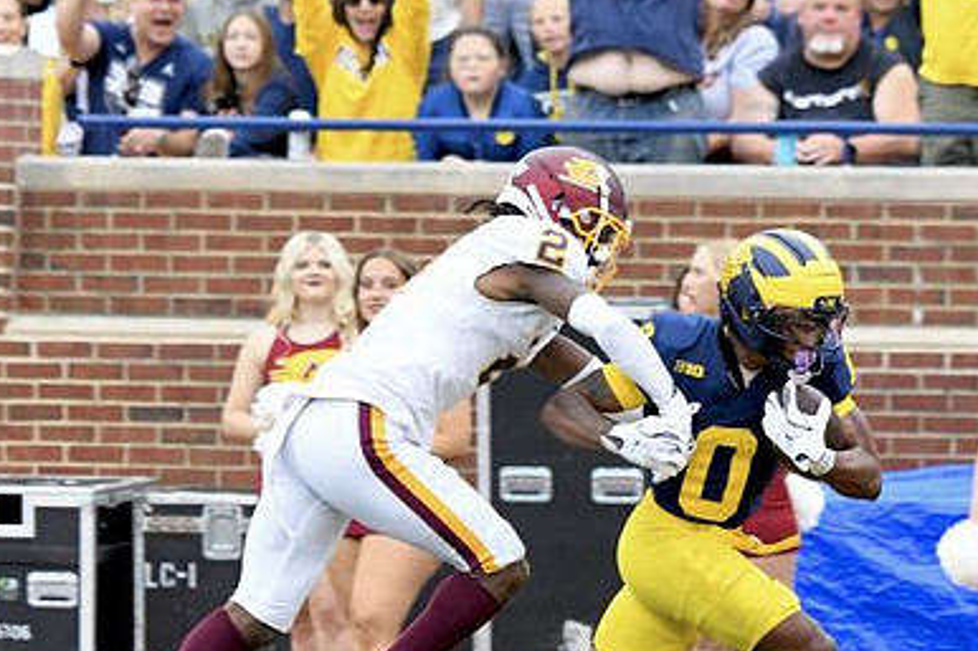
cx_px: 641
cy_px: 461
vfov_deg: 2.6
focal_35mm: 519
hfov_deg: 4.0
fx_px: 14093
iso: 1600
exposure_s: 1/1000
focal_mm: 230
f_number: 5.3
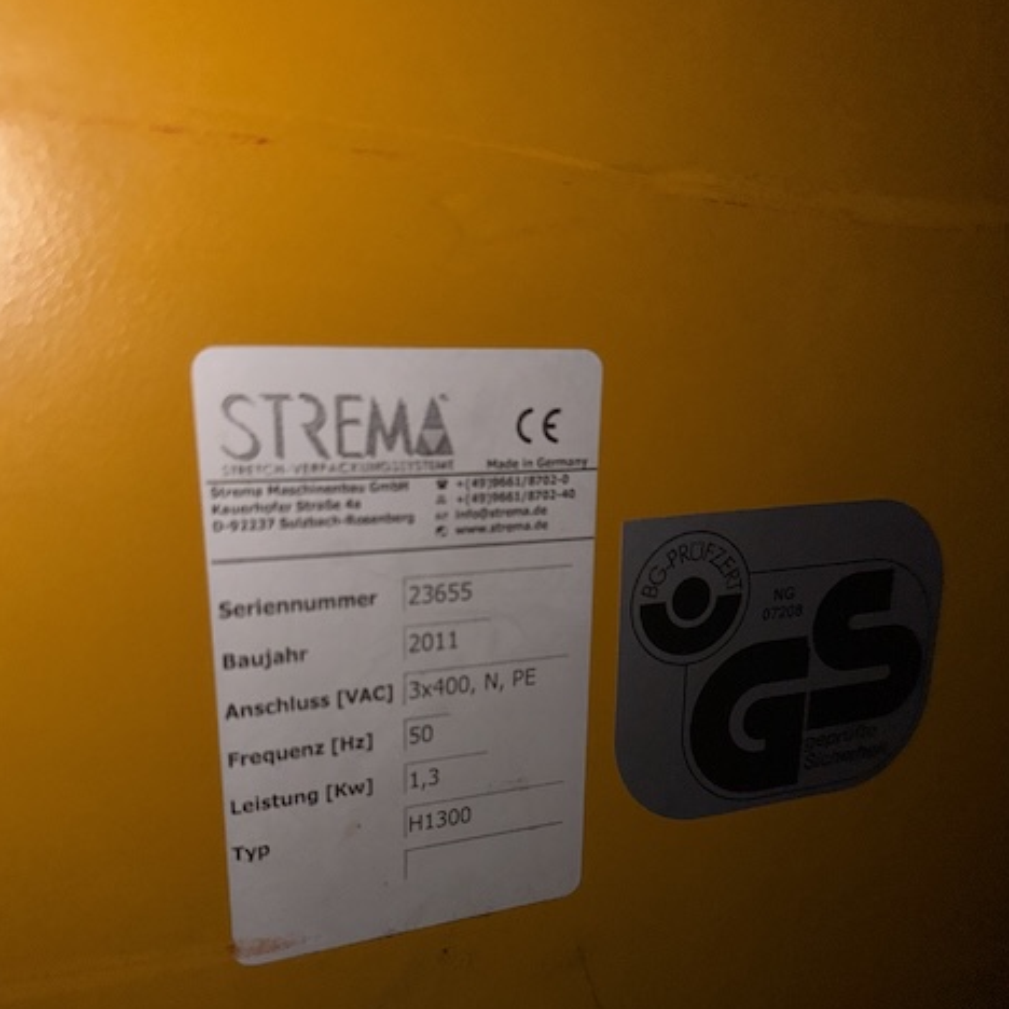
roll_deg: -2.6
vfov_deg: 54.9
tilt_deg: -18.6
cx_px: 494
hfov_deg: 55.6
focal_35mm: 29
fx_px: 956
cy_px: 642
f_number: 1.78
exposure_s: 1/59
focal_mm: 6.76
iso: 50
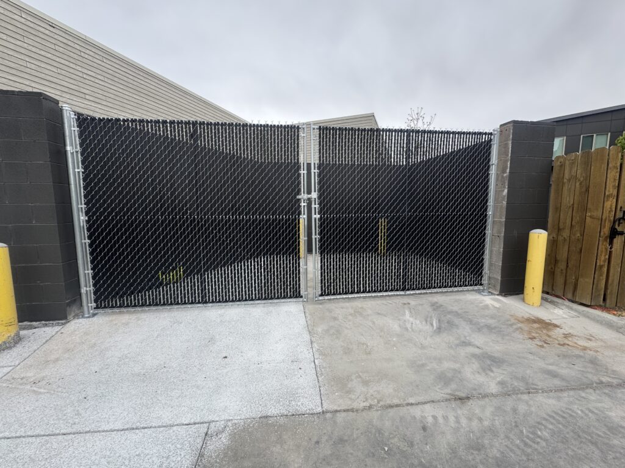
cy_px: 234
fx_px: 253
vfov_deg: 85.7
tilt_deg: -9.1
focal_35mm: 14
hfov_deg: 102.1
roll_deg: -0.3
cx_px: 312
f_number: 2.2
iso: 40
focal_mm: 2.22
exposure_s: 1/407
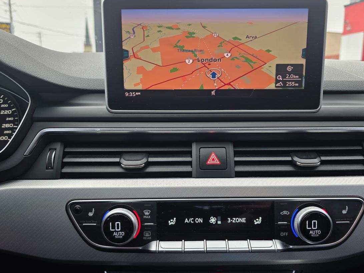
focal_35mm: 27
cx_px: 192
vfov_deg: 51.3
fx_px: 284
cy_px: 146
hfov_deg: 65.3
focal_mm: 6.3
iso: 25
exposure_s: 1/61
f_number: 1.7
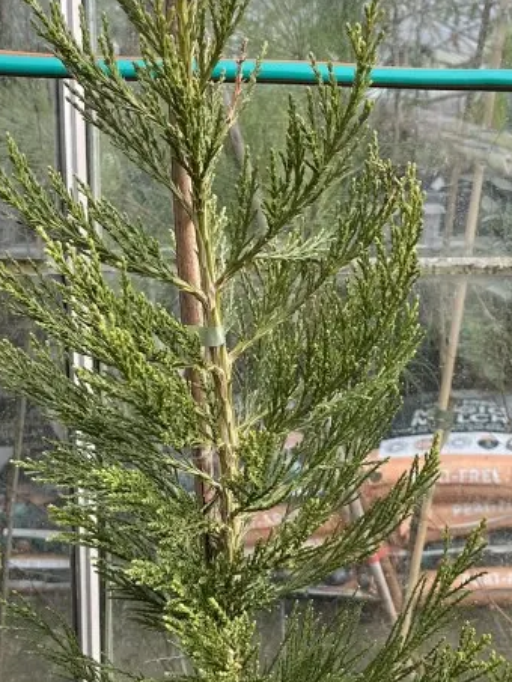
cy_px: 497
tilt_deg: -15.1
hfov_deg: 23.7
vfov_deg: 30.7
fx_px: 1222
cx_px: 242
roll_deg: +0.6
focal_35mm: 62
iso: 50
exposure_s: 1/615
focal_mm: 5.1
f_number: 1.6
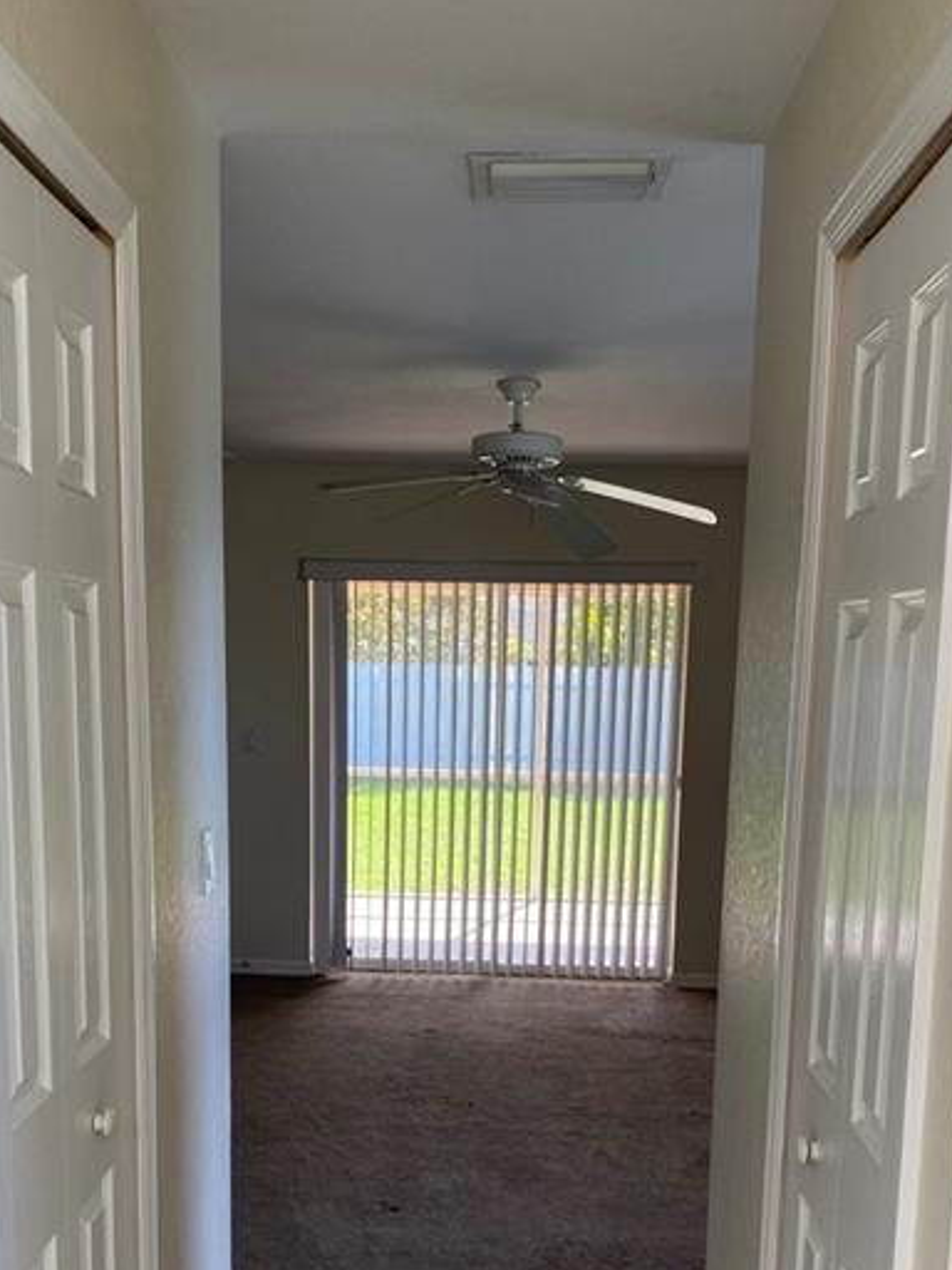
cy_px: 900
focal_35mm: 39
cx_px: 469
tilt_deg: -8.6
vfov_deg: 46.7
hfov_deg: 36.8
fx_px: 1430
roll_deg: -1.9
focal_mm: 4.25
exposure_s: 1/60
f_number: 1.8
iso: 64
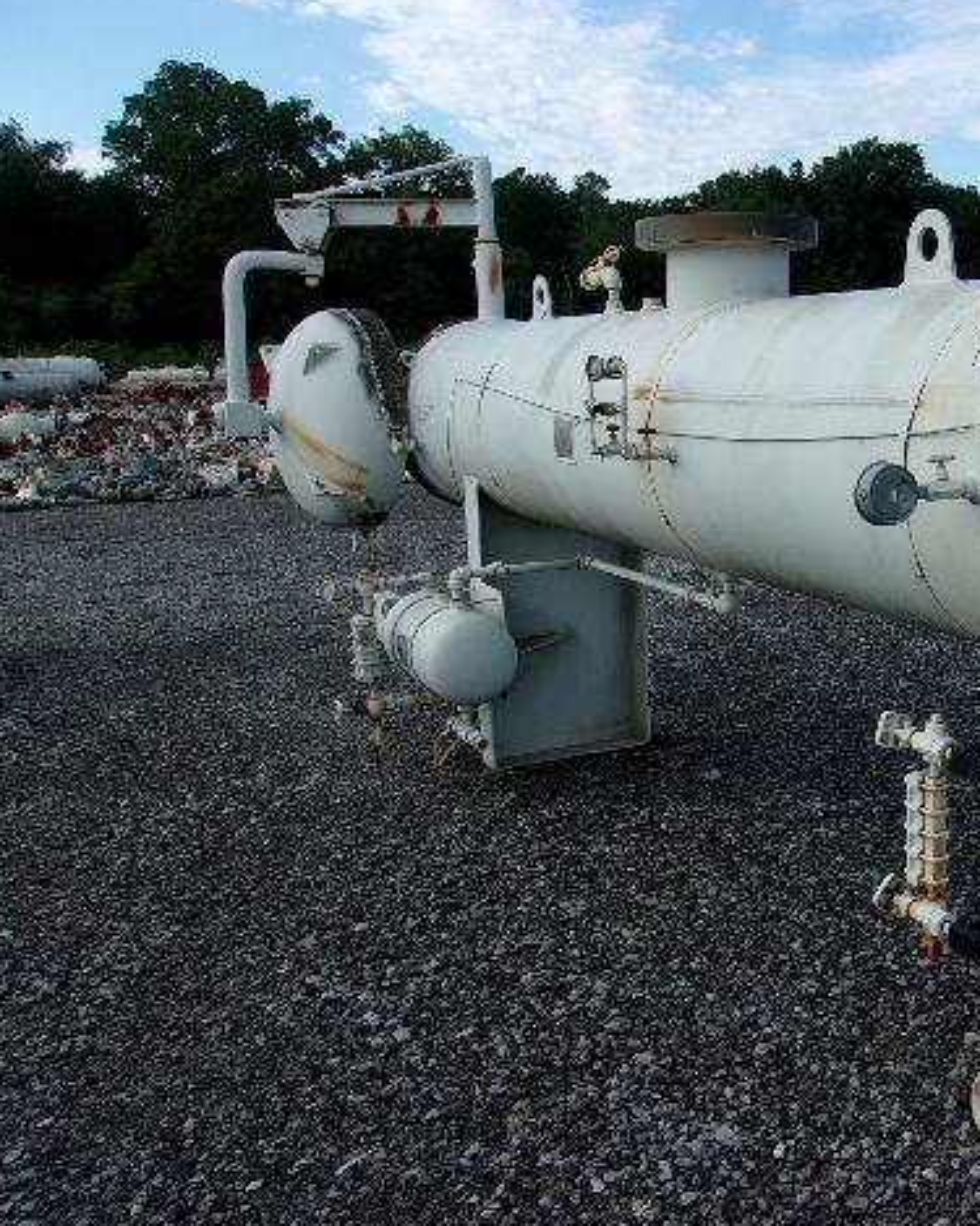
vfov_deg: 50.3
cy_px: 612
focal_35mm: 36
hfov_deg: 39.0
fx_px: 1306
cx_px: 826
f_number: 10.4
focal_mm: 4.9
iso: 80
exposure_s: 1/75
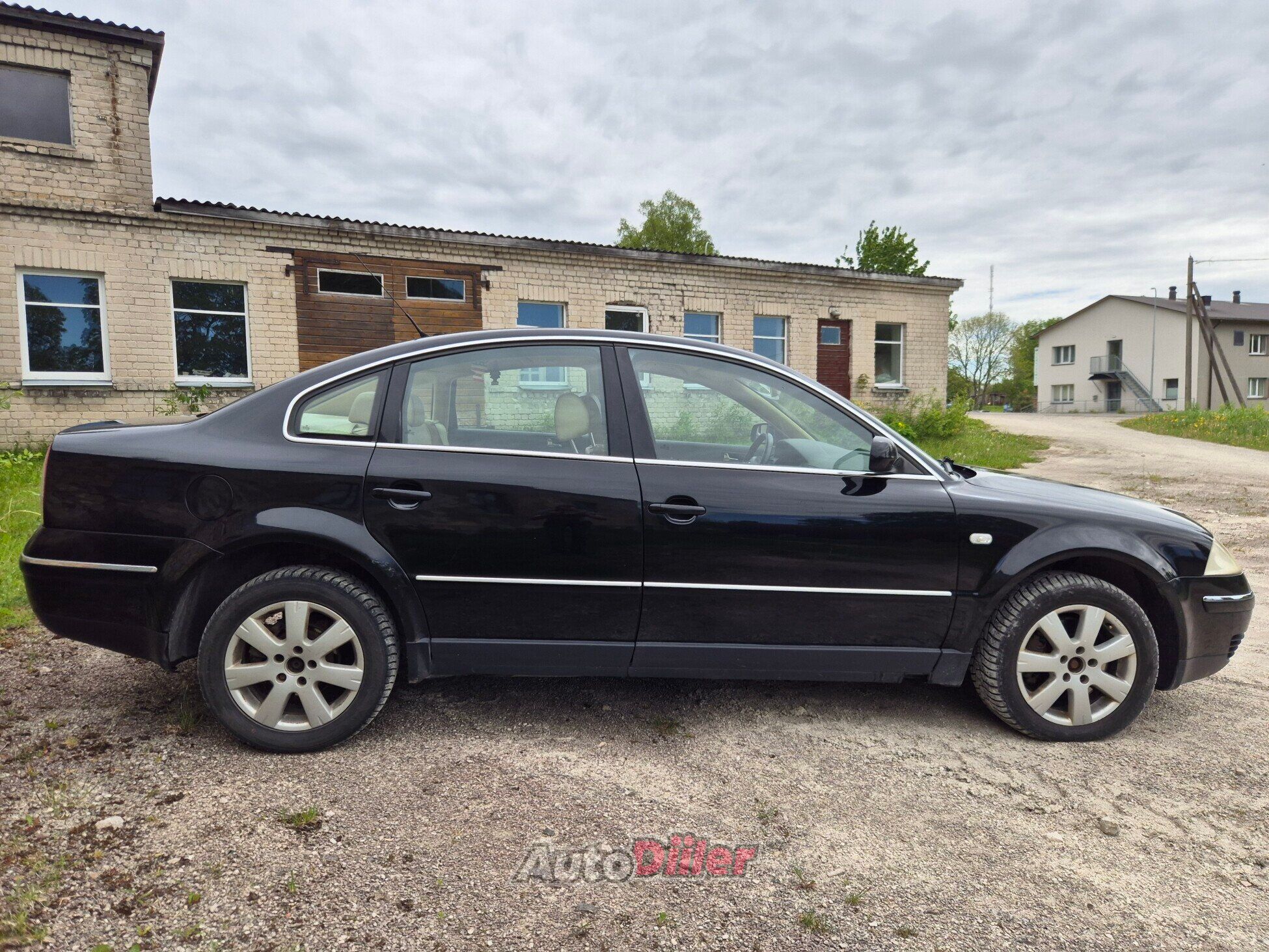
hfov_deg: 73.9
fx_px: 843
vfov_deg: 58.9
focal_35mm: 23
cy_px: 476
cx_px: 634
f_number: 1.8
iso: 25
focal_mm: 5.4
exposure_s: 1/1380
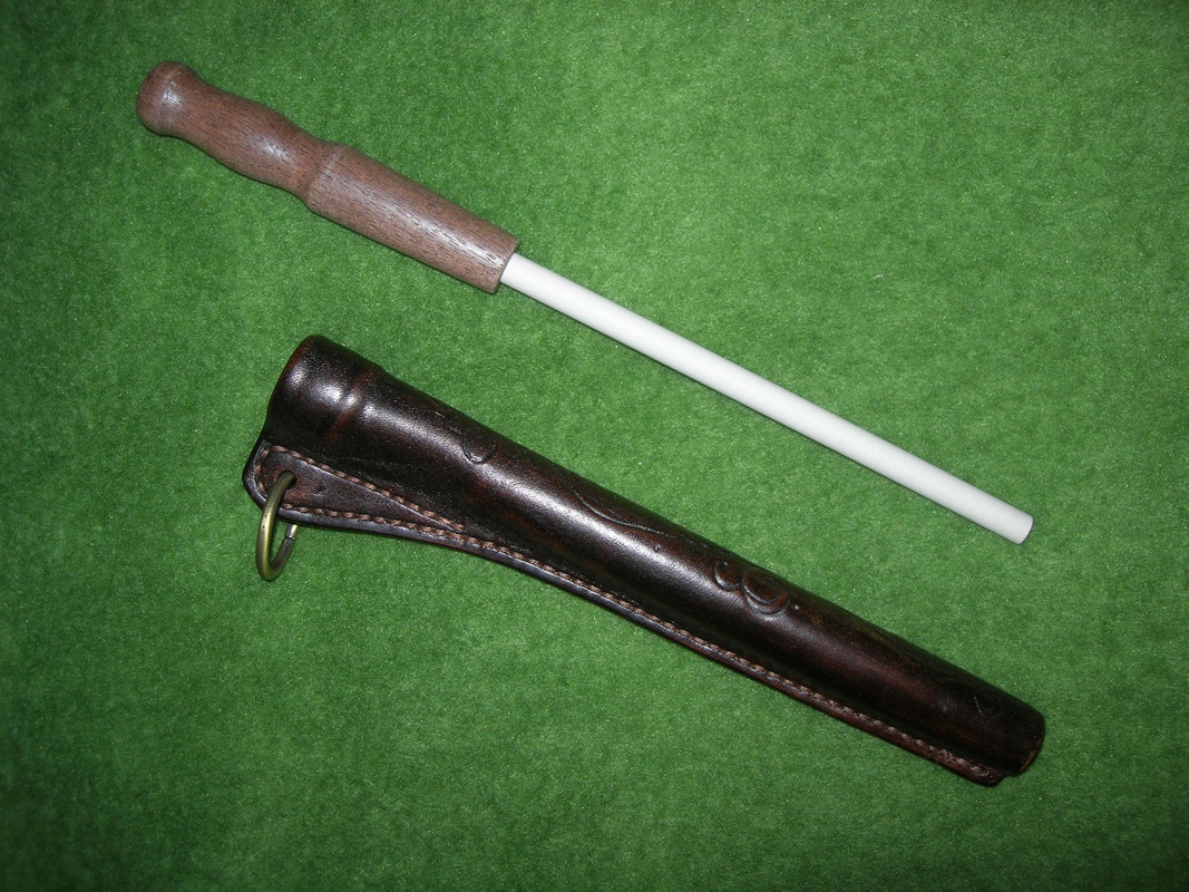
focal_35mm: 38
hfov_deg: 49.0
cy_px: 446
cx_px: 594
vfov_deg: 37.7
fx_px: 1305
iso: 64
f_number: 2.8
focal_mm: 7.8
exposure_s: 1/60.1
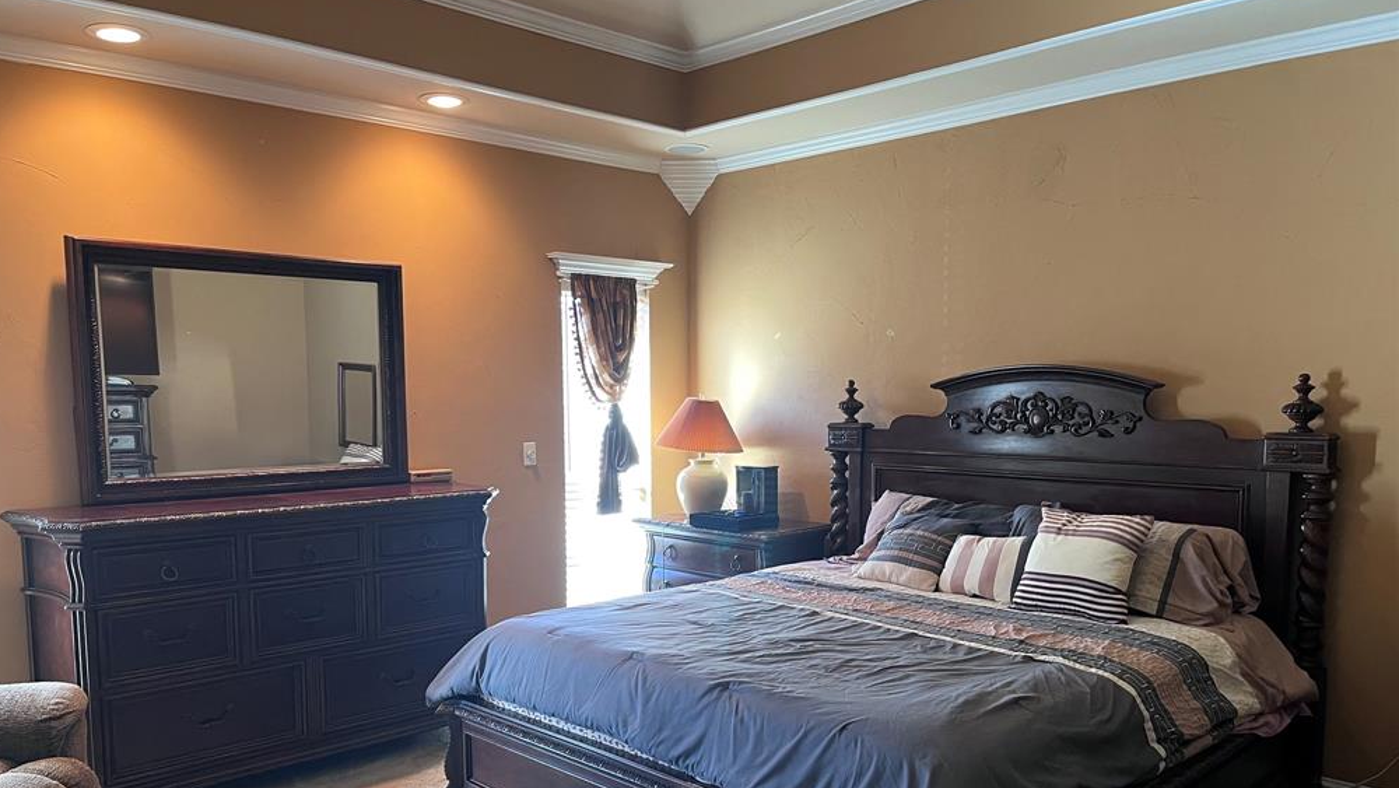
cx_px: 684
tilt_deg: -6.2
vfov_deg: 39.9
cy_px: 500
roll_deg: +0.9
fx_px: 1076
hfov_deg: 66.0
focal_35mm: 29
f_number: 1.6
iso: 250
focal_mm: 5.1
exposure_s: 1/60
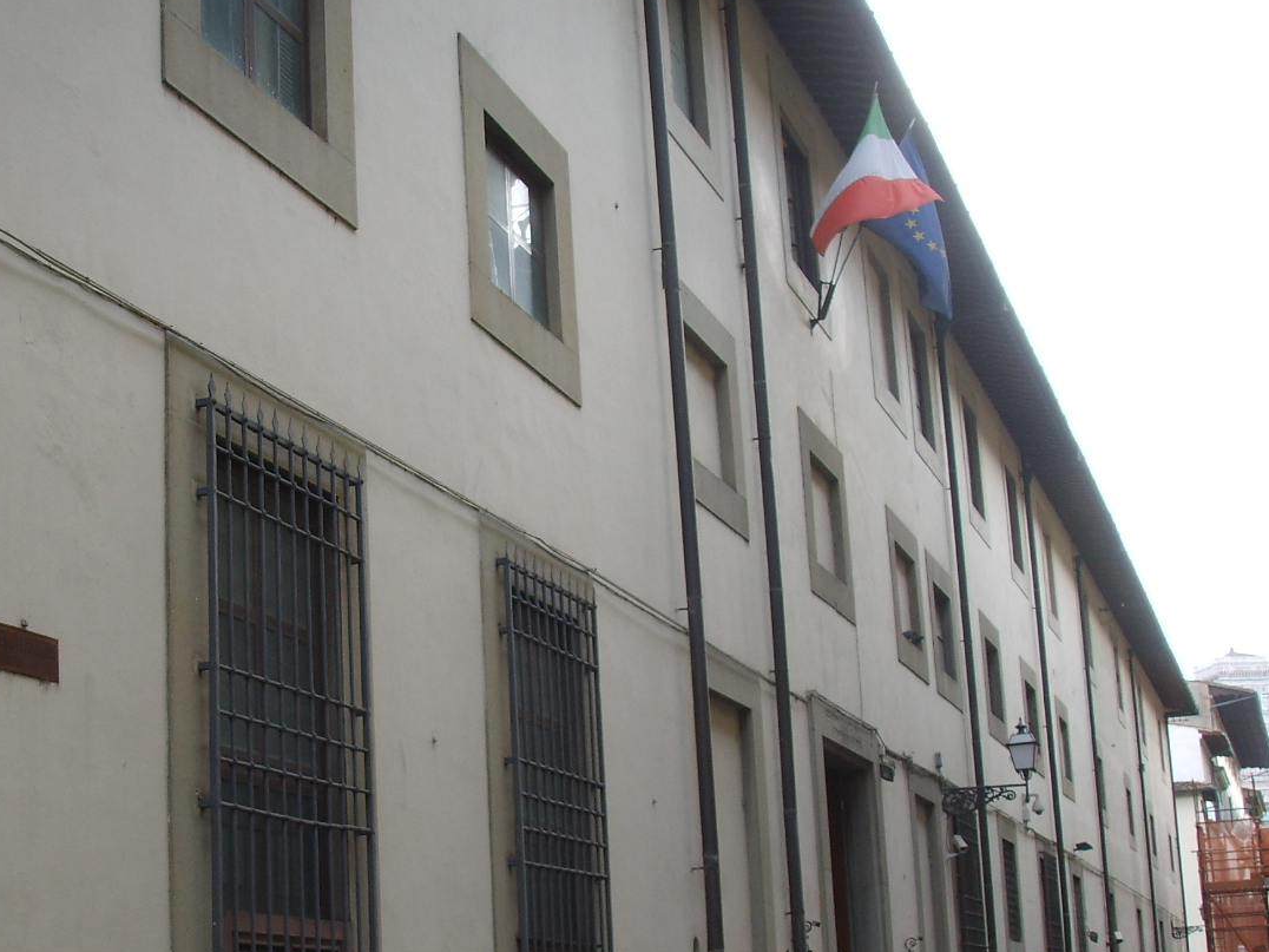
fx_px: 2126
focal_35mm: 58
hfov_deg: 33.1
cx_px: 479
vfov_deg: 25.0
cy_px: 672
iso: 50
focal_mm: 6.6
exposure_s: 1/90
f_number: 3.5
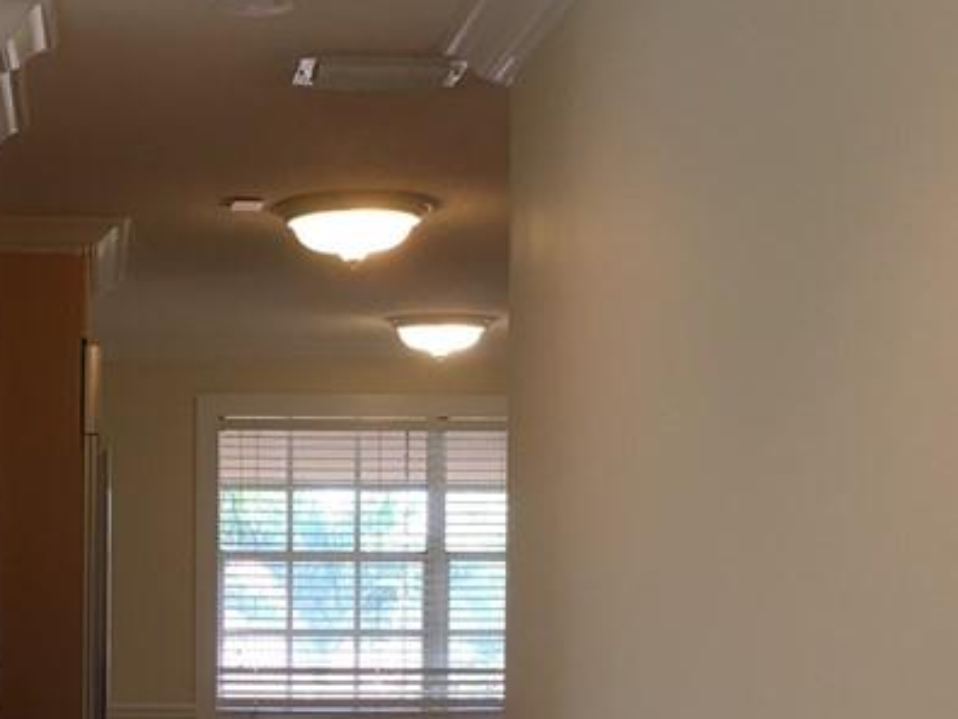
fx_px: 2076
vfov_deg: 19.2
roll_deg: -0.5
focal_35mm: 75
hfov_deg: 25.7
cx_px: 235
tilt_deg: -3.0
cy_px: 688
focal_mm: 4.15
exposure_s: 1/40
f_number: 2.2
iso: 32
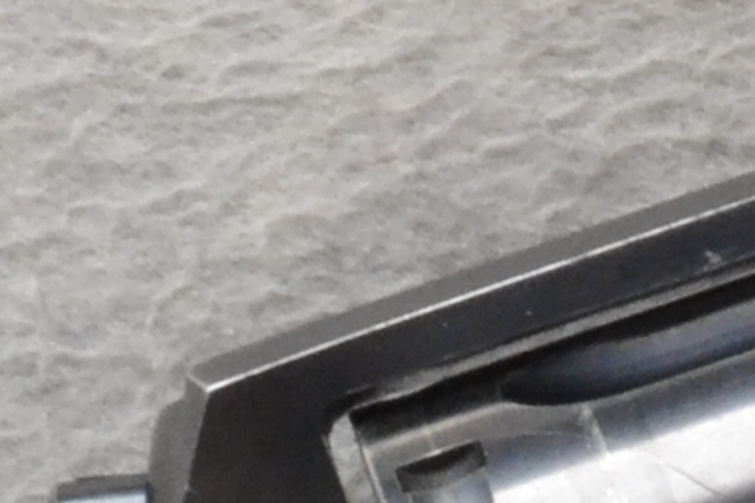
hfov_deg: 5.3
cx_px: 1282
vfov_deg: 3.6
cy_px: 1054
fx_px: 8024
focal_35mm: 383
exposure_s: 1/160
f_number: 20
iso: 3200
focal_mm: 35
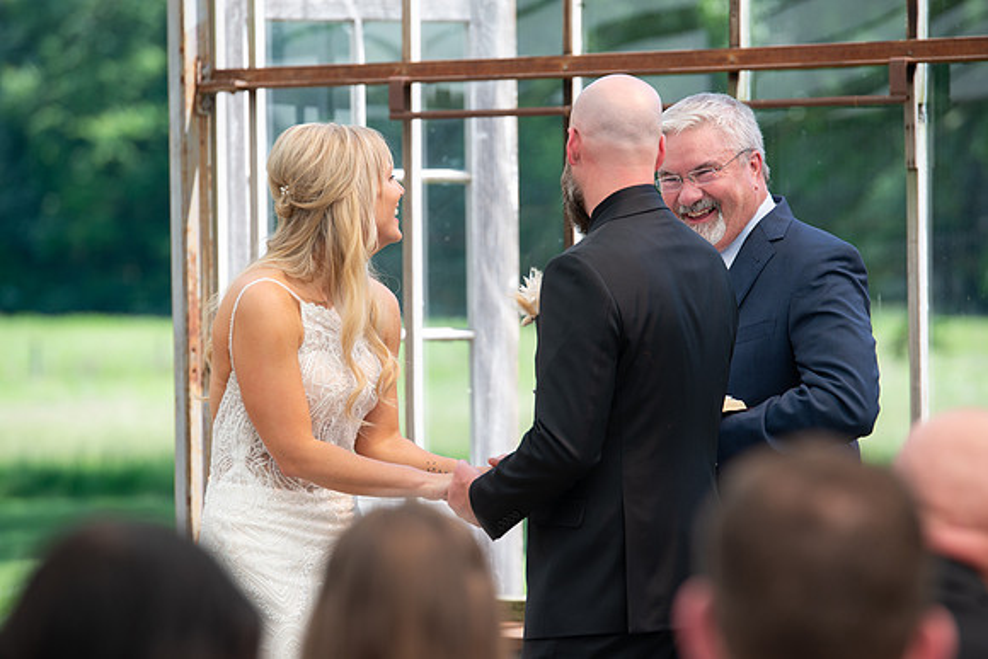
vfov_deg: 6.5
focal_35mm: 211
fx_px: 5794
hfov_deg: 9.7
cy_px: 330
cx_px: 494
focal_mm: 200
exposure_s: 1/250
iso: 160
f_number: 4.5
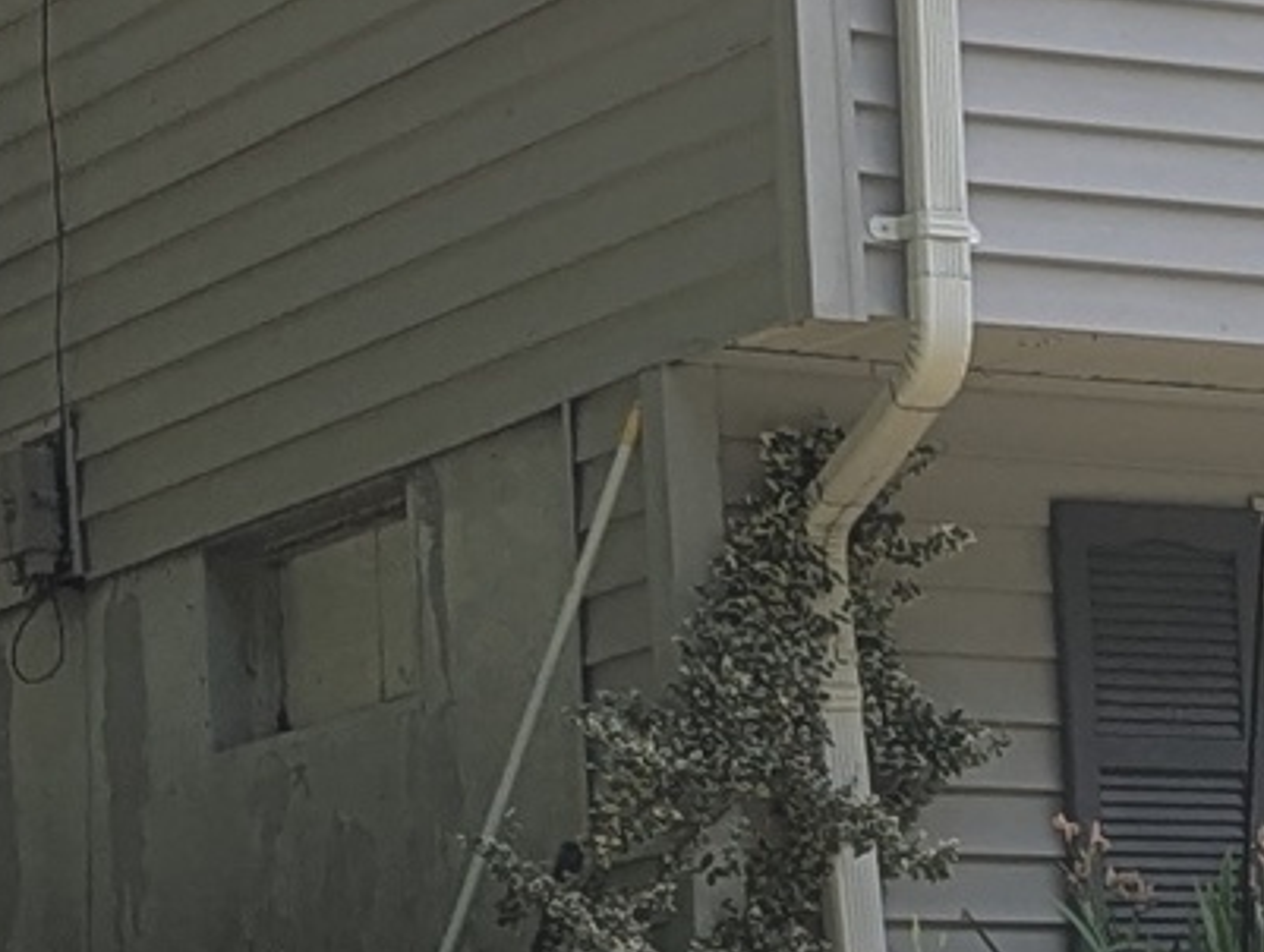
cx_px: 2307
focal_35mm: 183
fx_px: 6692
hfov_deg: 10.2
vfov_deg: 8.0
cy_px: 1239
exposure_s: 1/913
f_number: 1.85
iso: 43
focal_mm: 6.81
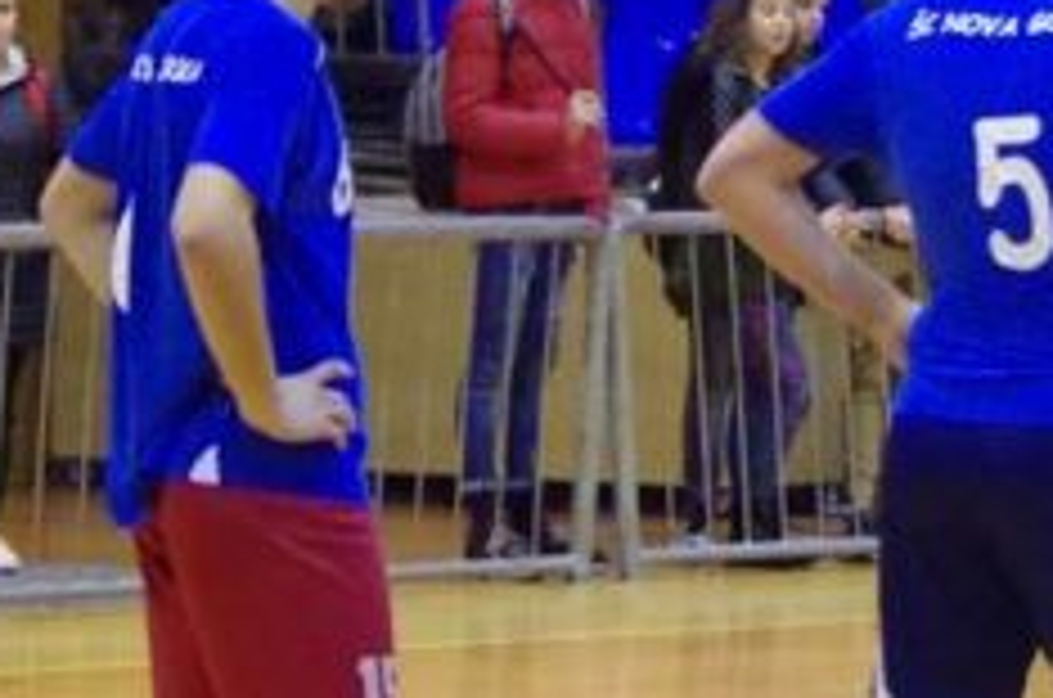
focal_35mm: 346
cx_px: 1593
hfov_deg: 5.9
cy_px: -113
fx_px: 10100
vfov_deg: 3.9
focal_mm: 53
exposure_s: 1/60
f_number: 4.5
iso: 3200
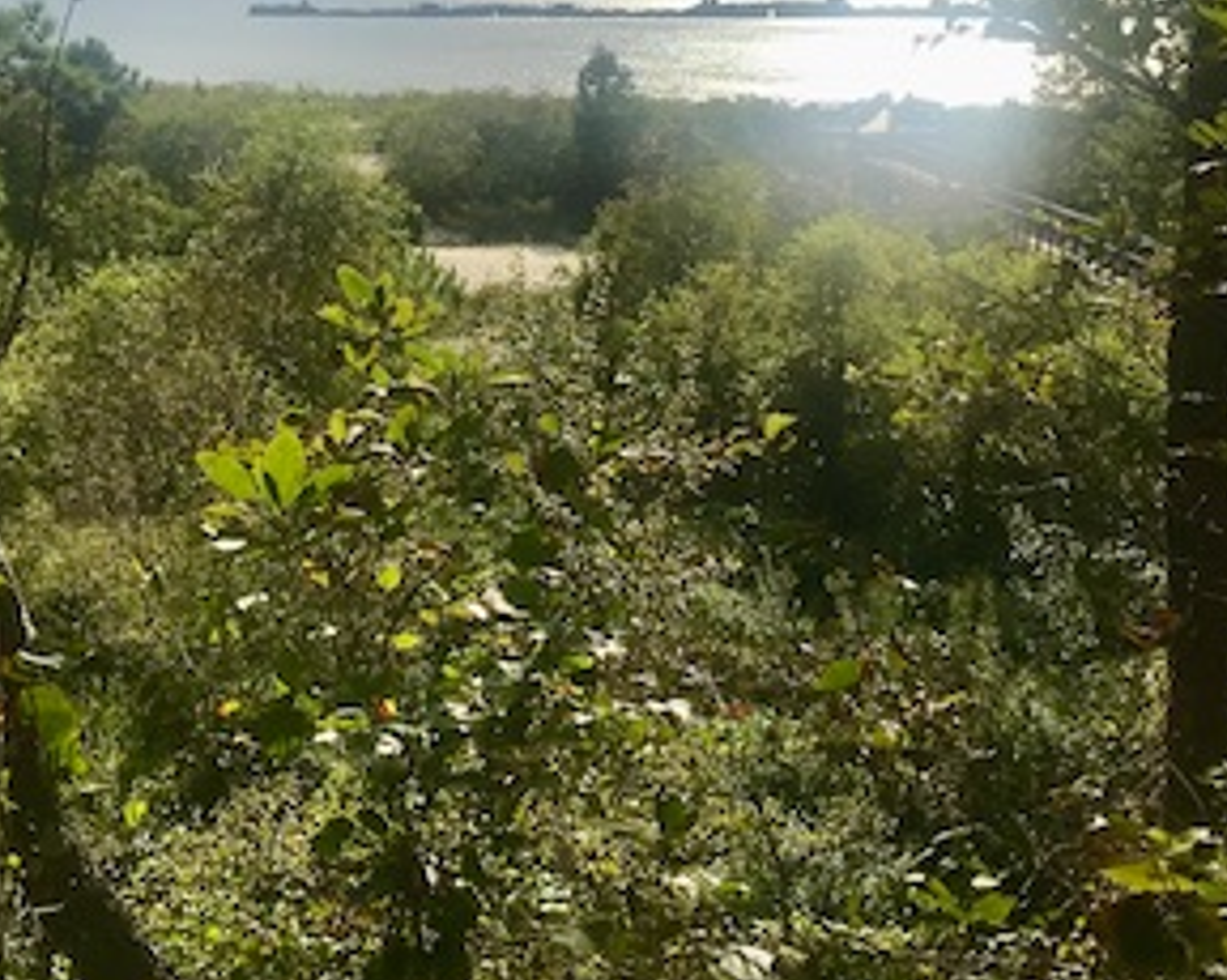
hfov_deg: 33.0
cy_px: 205
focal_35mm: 57
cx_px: 558
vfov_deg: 26.2
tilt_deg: -7.2
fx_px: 2069
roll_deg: -0.5
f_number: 1.8
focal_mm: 3.99
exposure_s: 1/5051
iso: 20
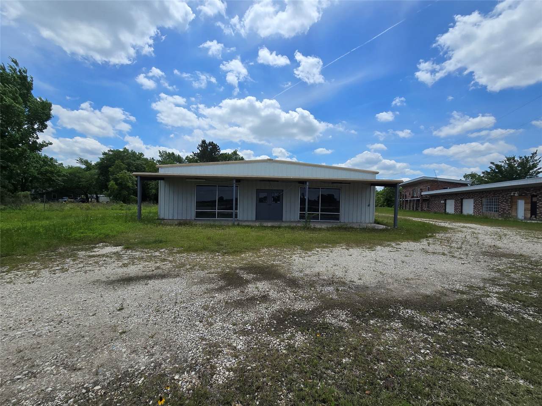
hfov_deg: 106.2
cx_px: 271
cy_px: 203
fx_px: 204
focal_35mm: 13
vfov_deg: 89.9
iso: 50
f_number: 2.2
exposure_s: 1/3540
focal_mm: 2.2
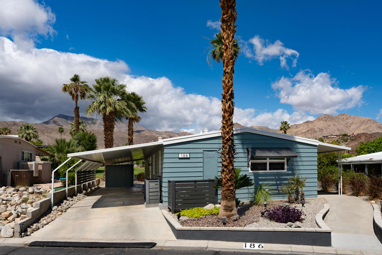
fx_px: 244
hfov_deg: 76.1
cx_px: 191
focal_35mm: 23
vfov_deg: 55.1
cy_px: 128
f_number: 8
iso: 100
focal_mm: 23
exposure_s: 1/500
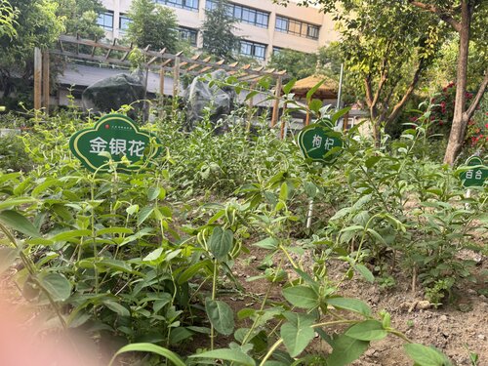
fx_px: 338
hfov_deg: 71.6
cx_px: 244
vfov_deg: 56.8
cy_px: 183
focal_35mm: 24
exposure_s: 1/150
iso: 64
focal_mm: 6.76
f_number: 1.78
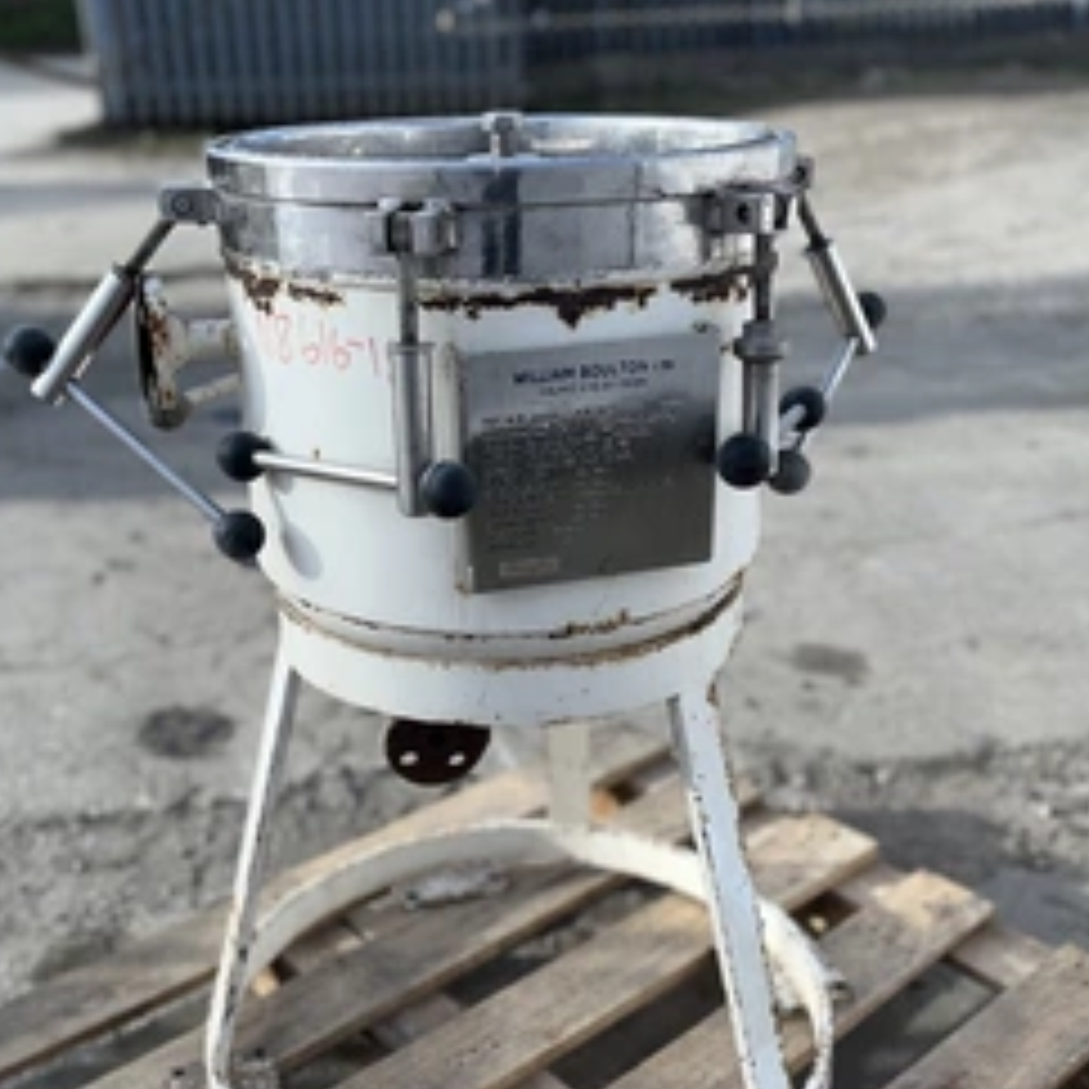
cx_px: 518
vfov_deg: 43.8
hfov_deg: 43.8
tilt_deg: -25.0
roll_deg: +1.8
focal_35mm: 38
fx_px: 1353
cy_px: 598
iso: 32
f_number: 1.6
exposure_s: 1/2967
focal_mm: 5.1
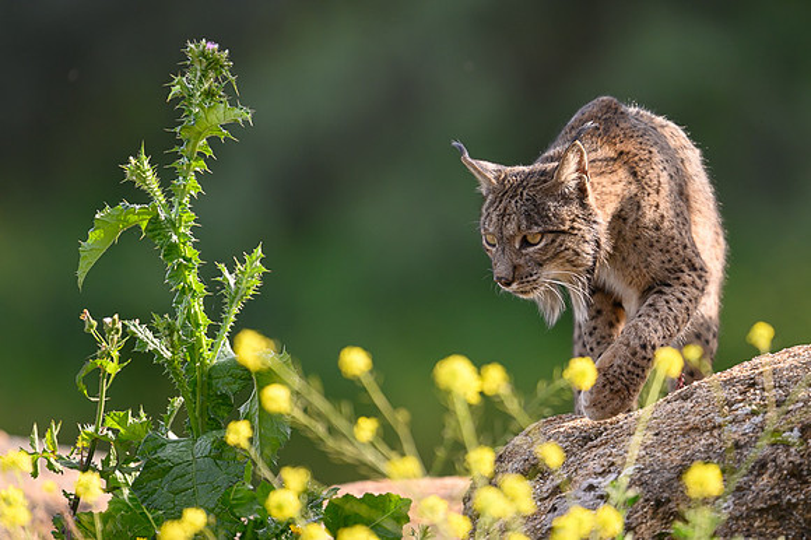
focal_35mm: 722
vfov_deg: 1.9
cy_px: 268
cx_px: 523
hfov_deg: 2.9
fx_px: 16252
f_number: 4
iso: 560
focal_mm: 560
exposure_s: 1/2000
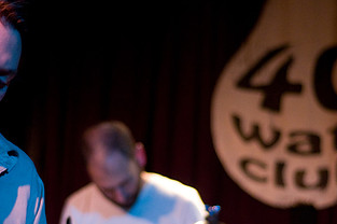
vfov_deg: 9.8
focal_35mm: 139
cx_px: 123
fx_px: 1300
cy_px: 155
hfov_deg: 14.8
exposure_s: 1/80
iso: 1000
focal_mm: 50
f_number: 1.8
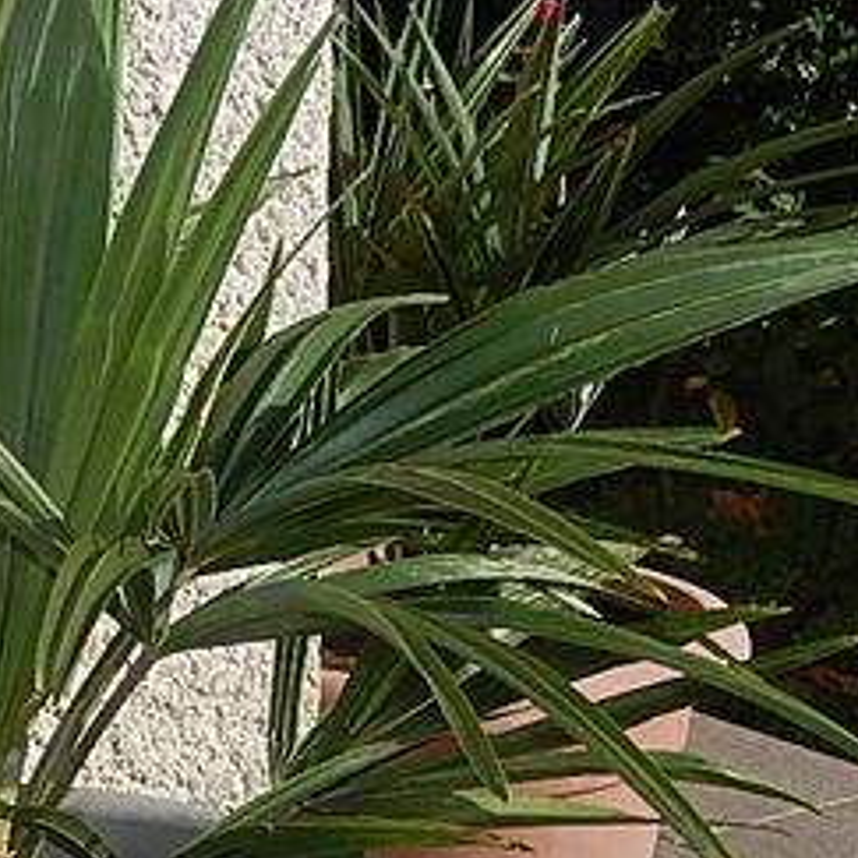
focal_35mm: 91
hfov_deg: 18.8
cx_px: 95
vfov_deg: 18.4
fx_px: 2552
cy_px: 918
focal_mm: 4.5
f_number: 3.4
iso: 125
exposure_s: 1/1500
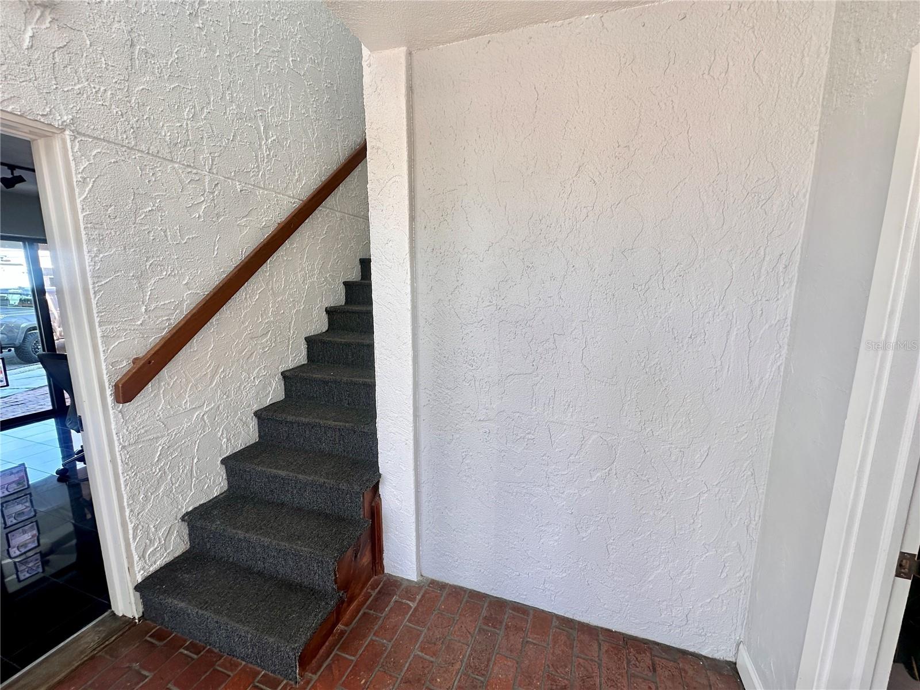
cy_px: 345
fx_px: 372
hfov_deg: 102.1
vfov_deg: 85.7
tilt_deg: -9.3
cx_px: 460
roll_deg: -0.4
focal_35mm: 14
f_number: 2.2
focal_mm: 2.22
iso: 40
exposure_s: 1/151
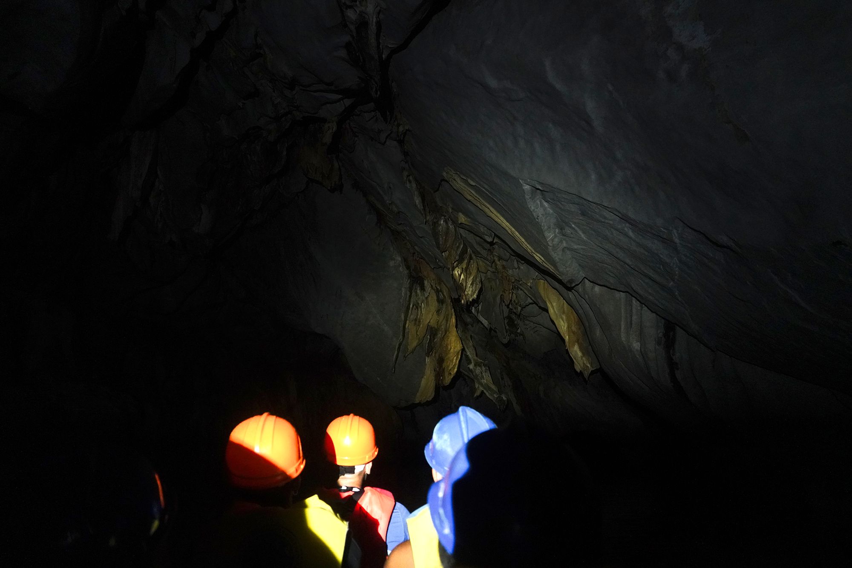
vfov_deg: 53.1
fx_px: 568
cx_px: 426
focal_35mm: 24
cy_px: 284
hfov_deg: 73.7
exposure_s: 1/80
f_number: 4
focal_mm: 24
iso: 6400
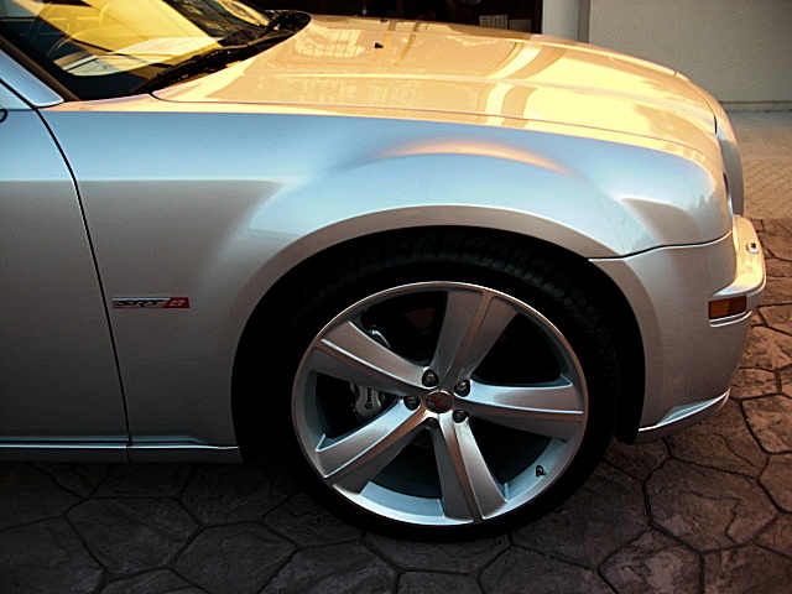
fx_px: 824
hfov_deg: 51.4
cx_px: 396
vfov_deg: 39.7
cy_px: 297
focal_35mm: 36
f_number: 2.8
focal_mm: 6.3
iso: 50
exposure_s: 1/80
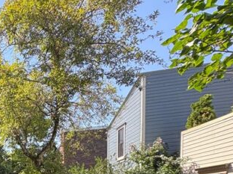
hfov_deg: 39.0
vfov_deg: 32.4
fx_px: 242
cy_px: 211
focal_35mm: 36
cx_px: -40
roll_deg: +3.1
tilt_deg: -2.1
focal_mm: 2.22
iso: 64
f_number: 2.2
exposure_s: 1/166
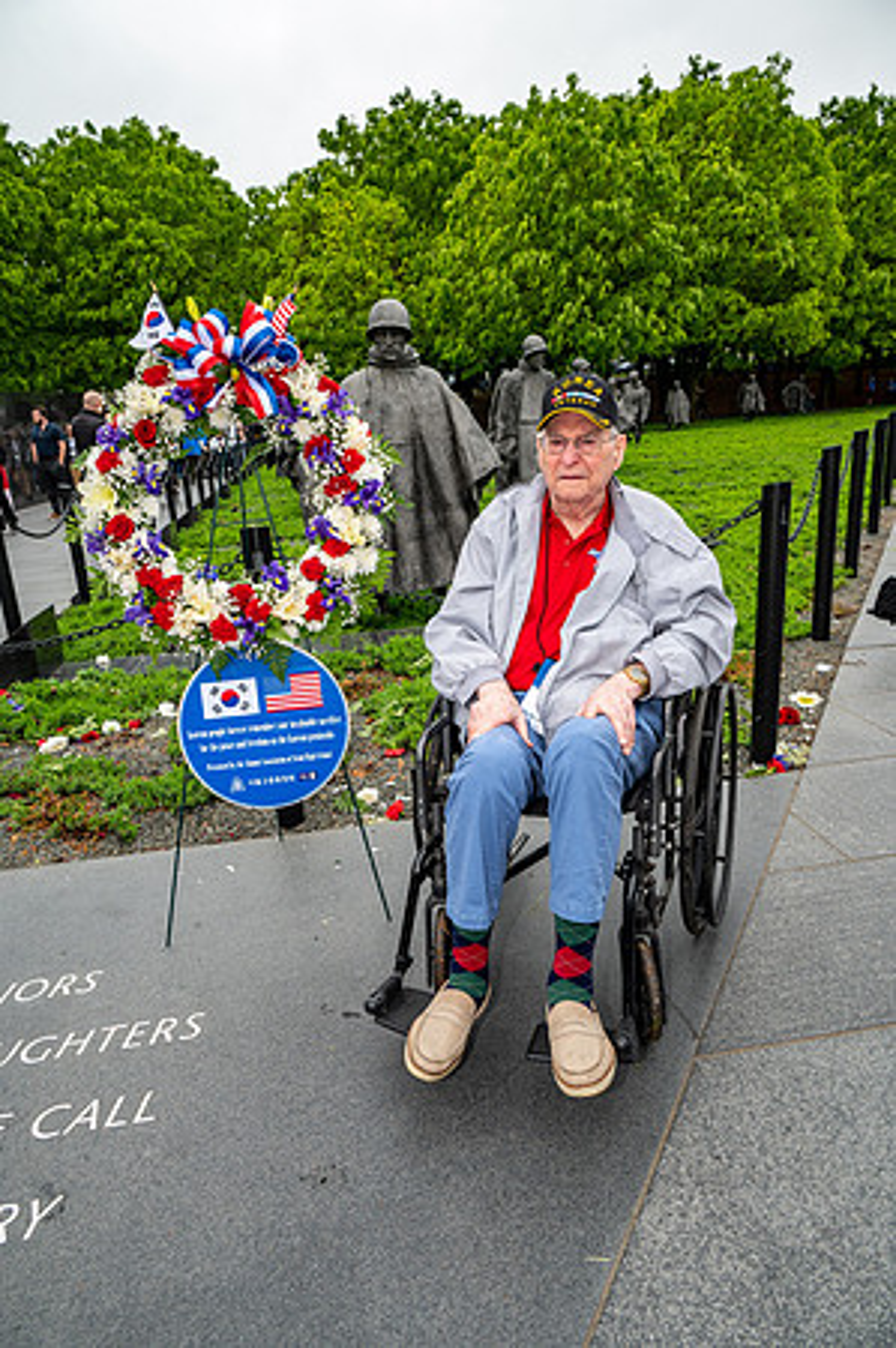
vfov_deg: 73.8
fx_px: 898
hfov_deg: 53.0
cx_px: 448
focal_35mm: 24
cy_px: 674
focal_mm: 24
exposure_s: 1/640
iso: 1000
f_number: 8
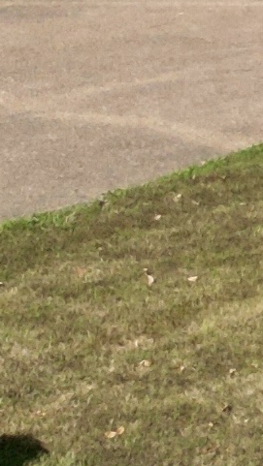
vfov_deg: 9.0
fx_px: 2712
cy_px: -598
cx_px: 1386
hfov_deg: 4.6
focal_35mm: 219
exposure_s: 1/3200
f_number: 1.7
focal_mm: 6.72
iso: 120
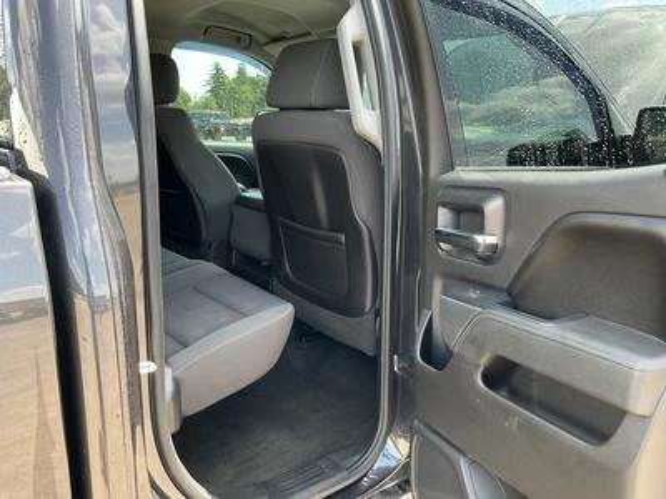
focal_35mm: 28
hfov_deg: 63.4
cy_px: 250
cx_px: 333
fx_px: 539
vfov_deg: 49.7
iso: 32
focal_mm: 3
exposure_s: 1/122
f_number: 1.8
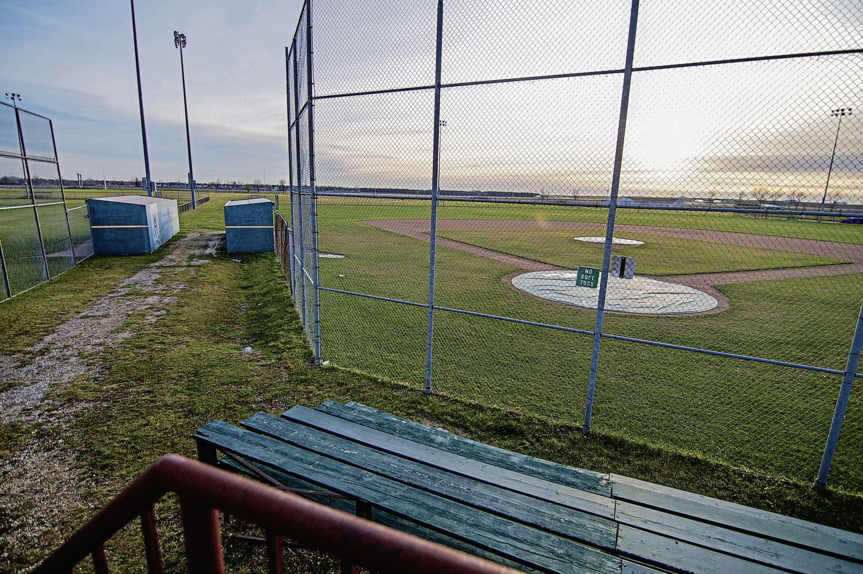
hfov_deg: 95.0
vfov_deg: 72.0
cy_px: 287
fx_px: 395
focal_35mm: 16
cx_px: 432
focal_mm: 11
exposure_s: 1/640
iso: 100
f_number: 2.8
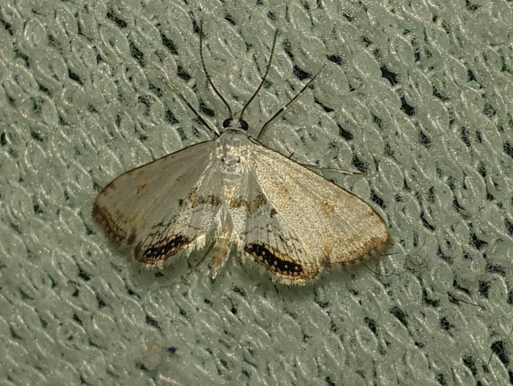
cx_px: 256
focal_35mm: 26
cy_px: 193
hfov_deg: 67.3
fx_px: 386
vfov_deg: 53.1
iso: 50
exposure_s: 1/2028
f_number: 2.4
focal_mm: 4.3
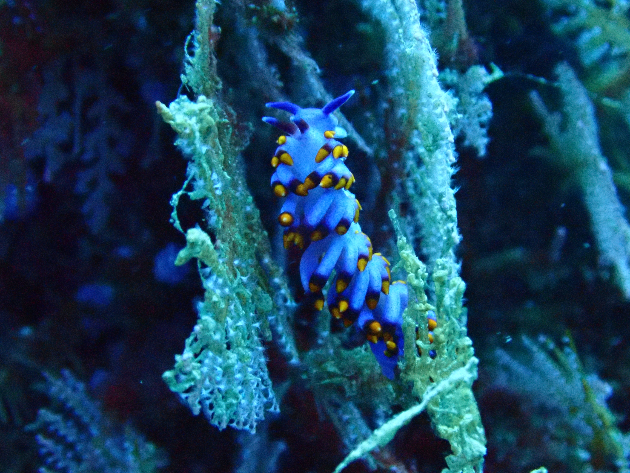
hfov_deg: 19.6
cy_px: 236
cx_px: 315
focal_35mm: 100
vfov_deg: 14.8
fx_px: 1820
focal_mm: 18
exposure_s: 1/200
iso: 2500
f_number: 6.3
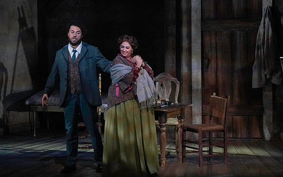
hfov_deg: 6.0
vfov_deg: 3.7
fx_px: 2722
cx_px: 142
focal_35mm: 353
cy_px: 91
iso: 16000
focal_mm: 345
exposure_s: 1/320
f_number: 11
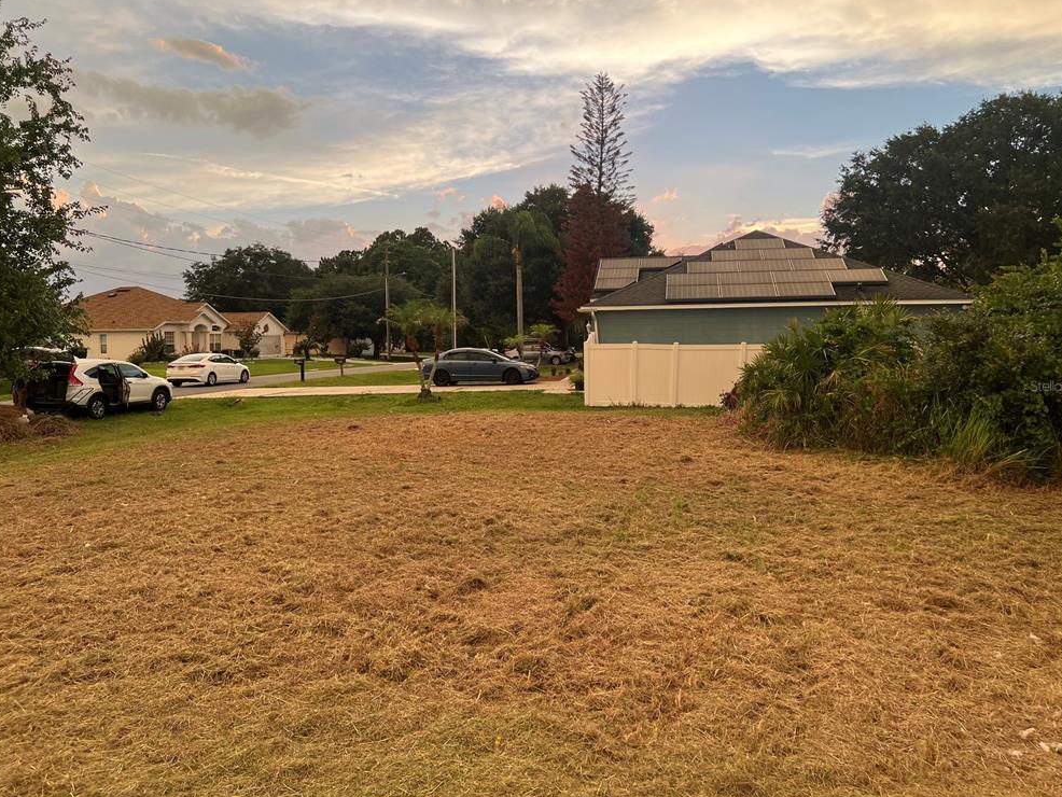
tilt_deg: -2.6
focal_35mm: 27
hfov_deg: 65.3
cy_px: 386
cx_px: 544
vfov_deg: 51.4
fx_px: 829
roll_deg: +0.7
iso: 50
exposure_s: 1/588
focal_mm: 5.7
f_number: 1.5
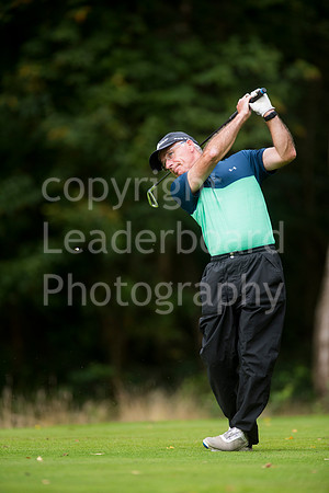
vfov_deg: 6.9
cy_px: 246
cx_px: 164
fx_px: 4112
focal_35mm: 300
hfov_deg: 4.6
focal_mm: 300
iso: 500
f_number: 4
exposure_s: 1/1600
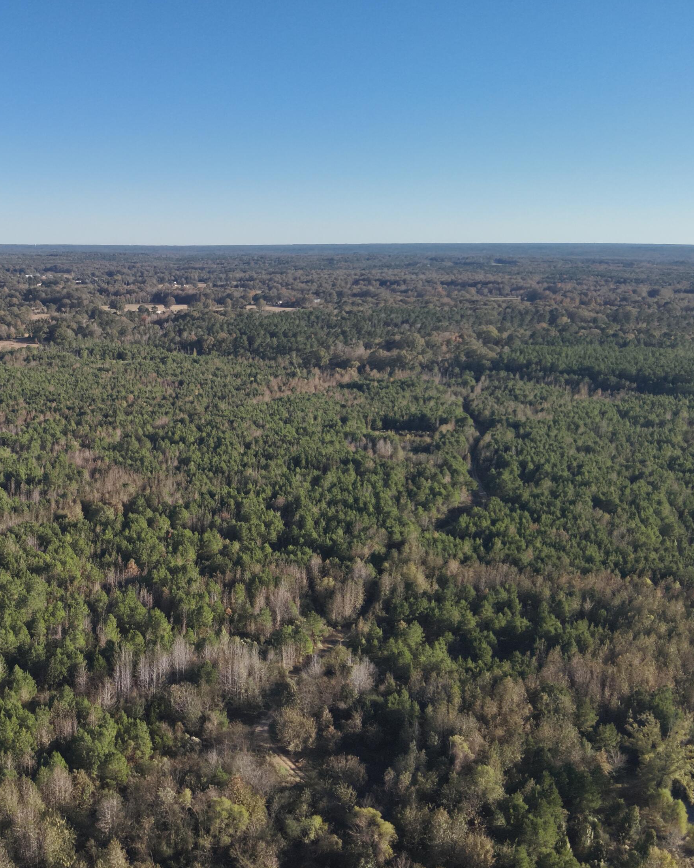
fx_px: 822
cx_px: 178
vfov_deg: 55.7
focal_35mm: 32
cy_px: 435
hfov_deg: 44.4
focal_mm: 4.4
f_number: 2.8
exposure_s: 1/800
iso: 100
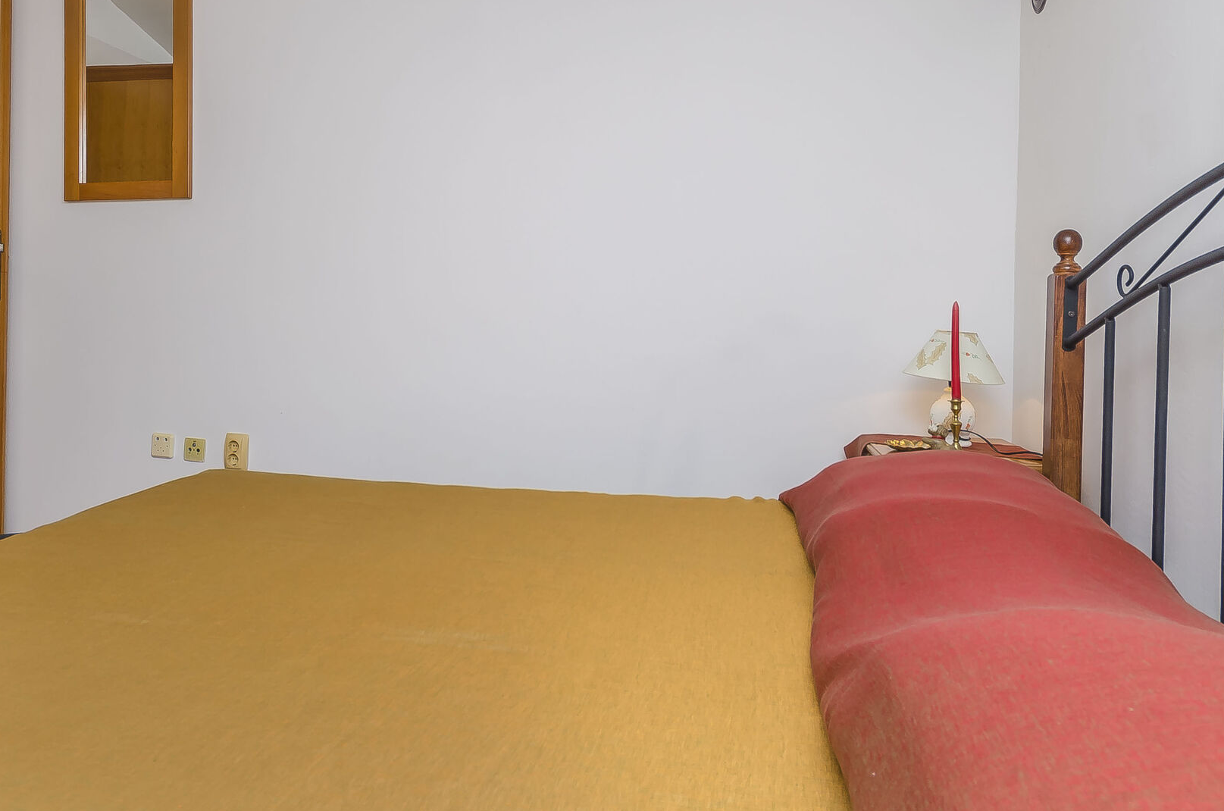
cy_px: 304
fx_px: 882
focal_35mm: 26
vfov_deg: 48.9
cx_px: 578
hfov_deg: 69.4
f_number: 7.1
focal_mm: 10
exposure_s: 1/100
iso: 100
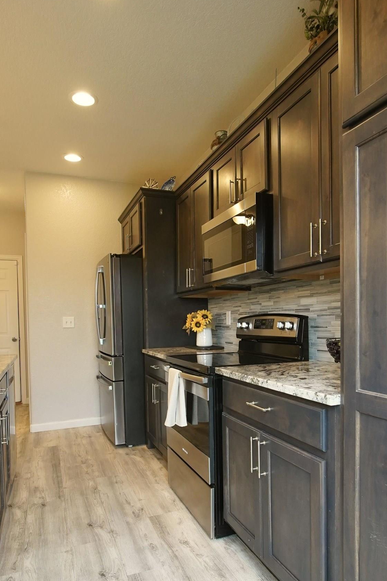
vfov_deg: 78.2
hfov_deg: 57.1
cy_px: 328
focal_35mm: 22
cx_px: 210
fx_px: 355
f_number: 4
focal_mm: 11
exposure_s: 1/160
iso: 1600
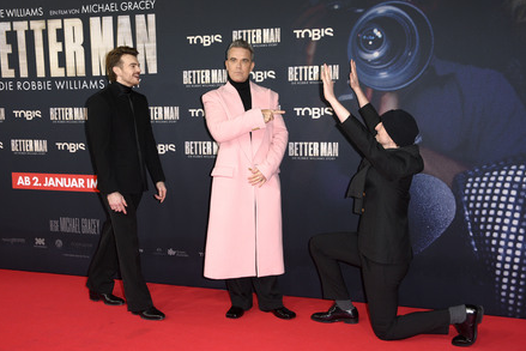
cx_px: 263
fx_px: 570
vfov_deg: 34.2
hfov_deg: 49.5
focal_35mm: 39
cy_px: 177
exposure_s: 1/250
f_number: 5.6
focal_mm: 38
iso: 1000
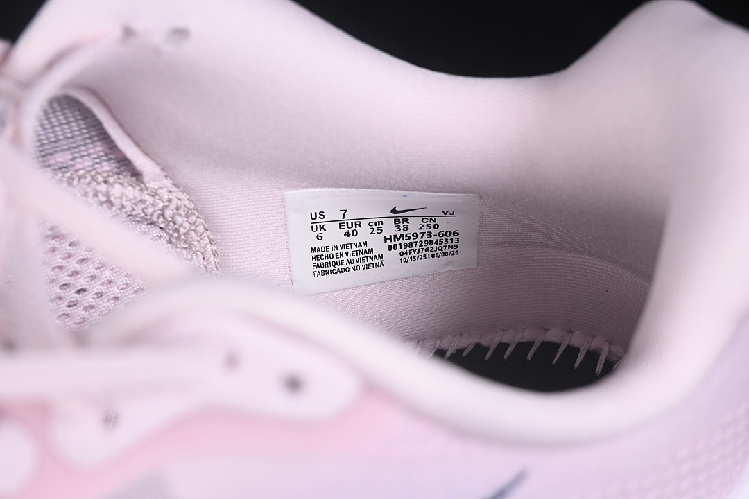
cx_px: 374
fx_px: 1560
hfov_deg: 27.0
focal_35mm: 75
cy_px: 250
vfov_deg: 18.2
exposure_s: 1/80
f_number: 7.1
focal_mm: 50
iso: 160
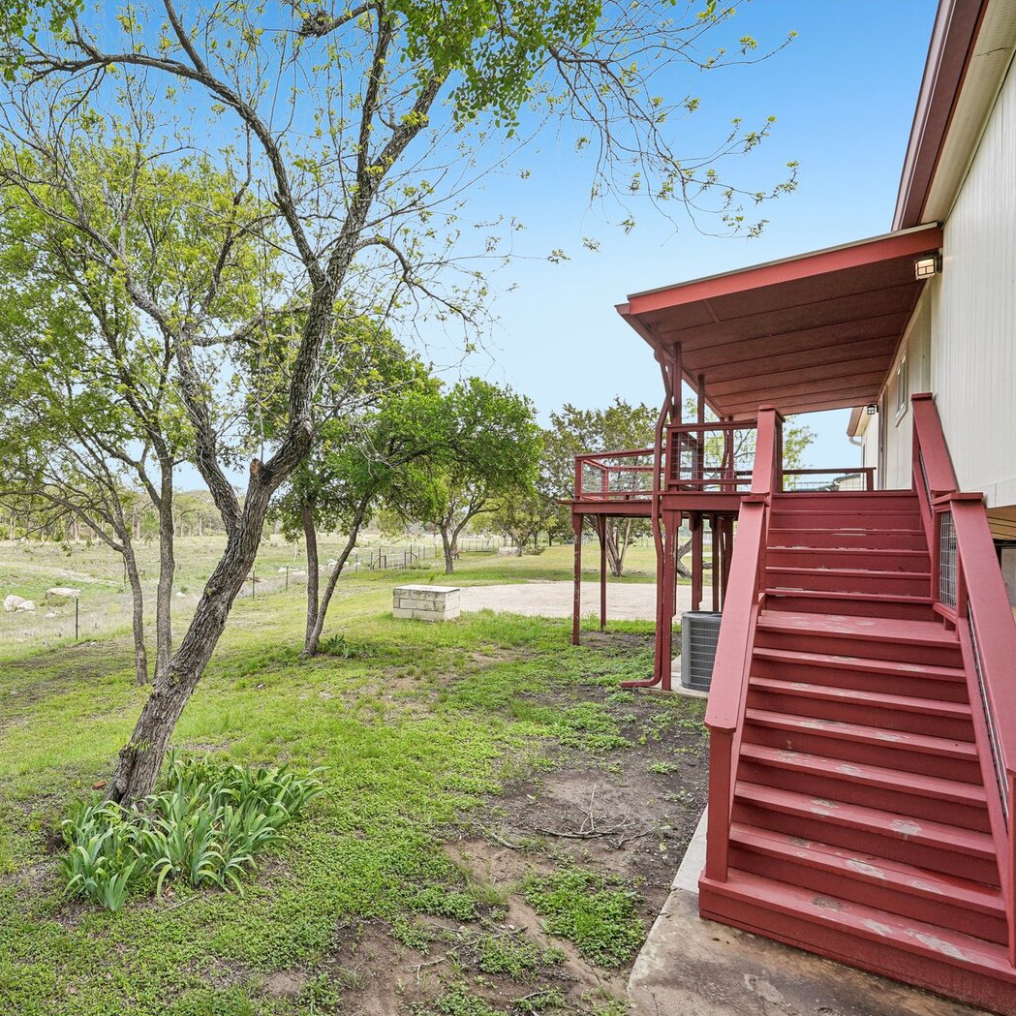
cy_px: 522
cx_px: 262
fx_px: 719
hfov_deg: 66.4
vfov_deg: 70.5
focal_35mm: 22
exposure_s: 1/125
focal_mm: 16.5
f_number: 8
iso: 100
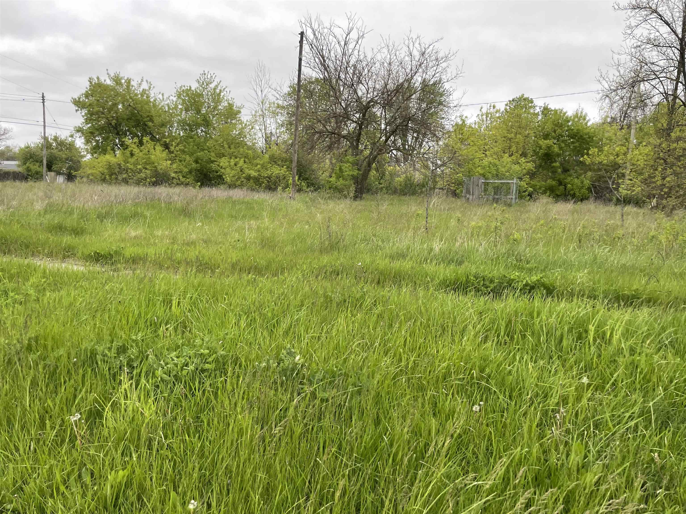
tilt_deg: -11.4
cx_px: 343
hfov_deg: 67.3
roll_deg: +0.5
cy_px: 257
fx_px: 515
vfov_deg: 53.1
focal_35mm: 26
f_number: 1.6
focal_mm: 4.2
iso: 32
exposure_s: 1/294
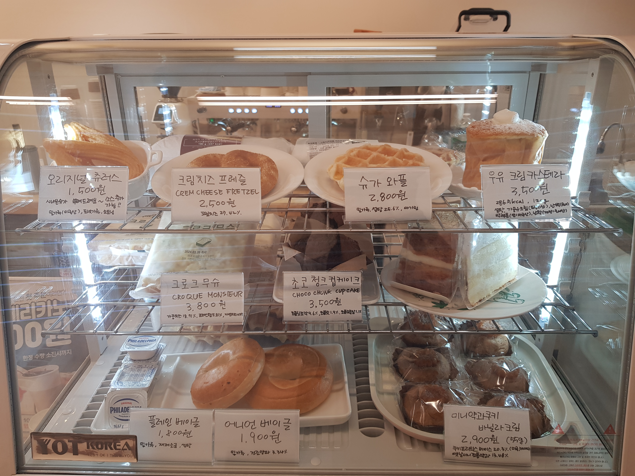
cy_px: 238
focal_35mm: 26
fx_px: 477
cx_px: 318
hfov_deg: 67.3
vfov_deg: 53.1
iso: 50
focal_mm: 4.3
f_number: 1.7
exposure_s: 1/60
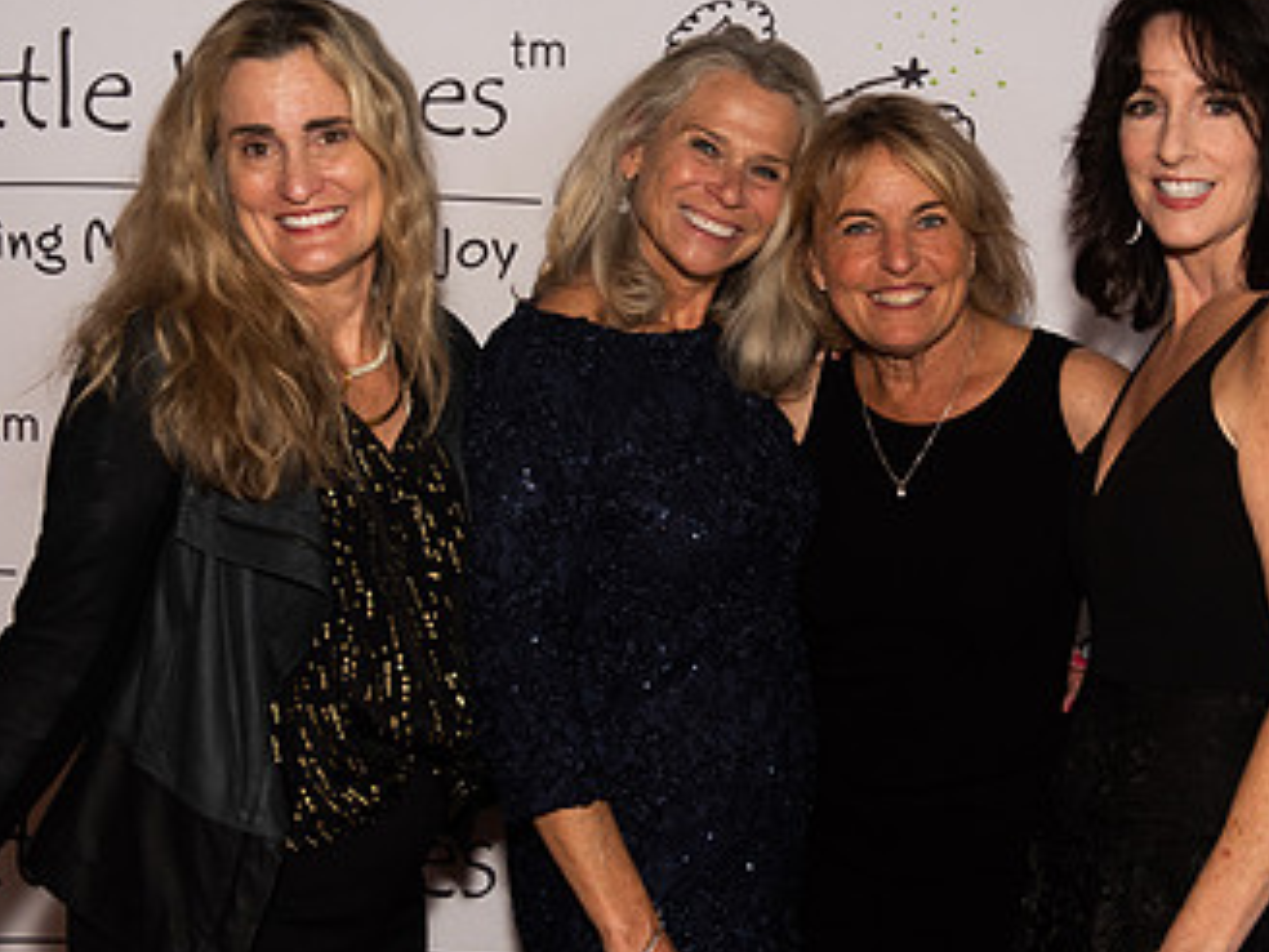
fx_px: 2493
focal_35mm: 68
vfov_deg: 21.6
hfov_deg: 28.5
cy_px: 439
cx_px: 704
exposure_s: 1/60
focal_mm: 40
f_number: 4
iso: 800
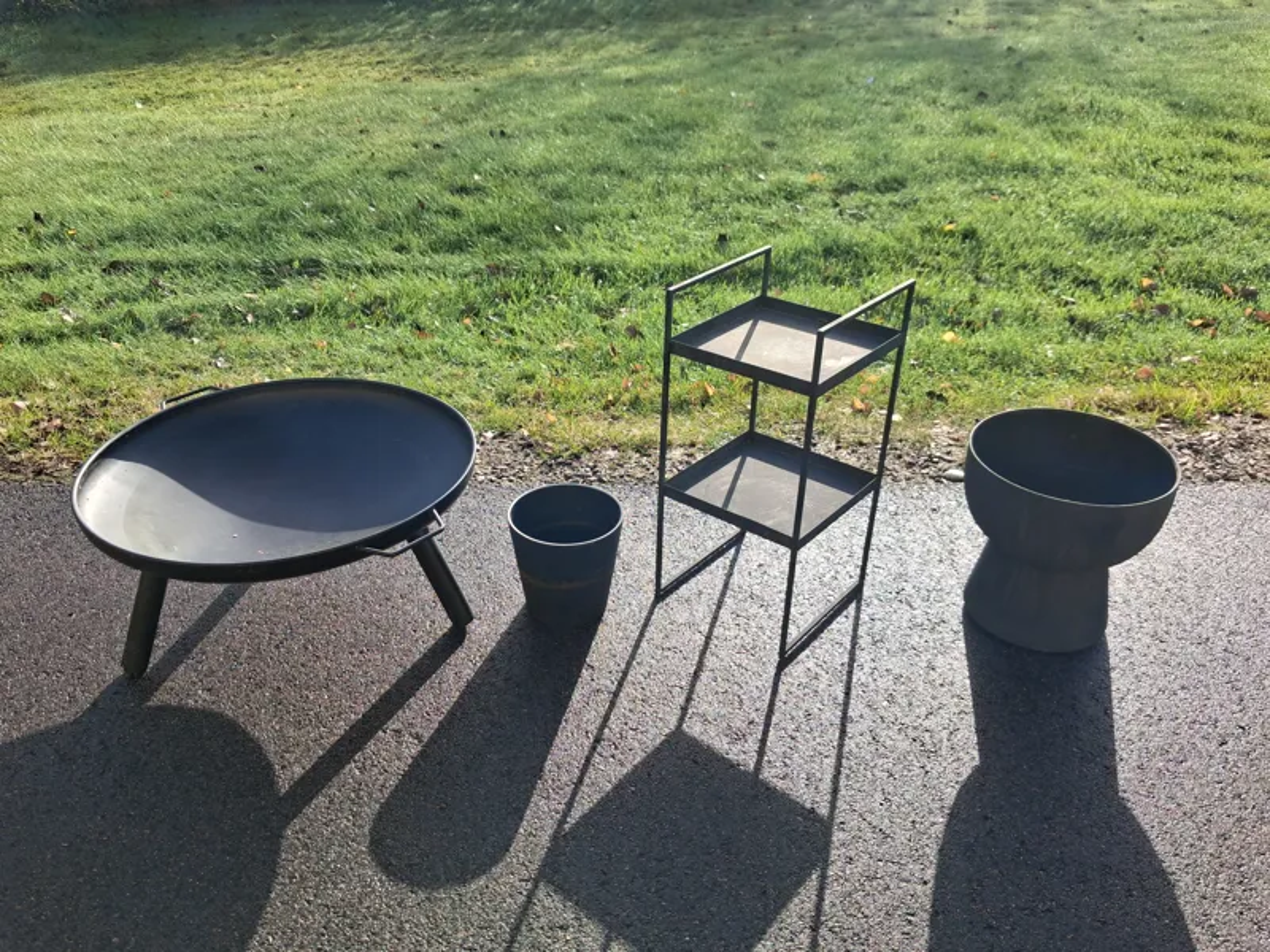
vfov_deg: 51.4
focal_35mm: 27
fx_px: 991
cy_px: 476
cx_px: 635
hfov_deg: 65.3
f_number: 1.8
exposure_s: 1/247
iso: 25
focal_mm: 4
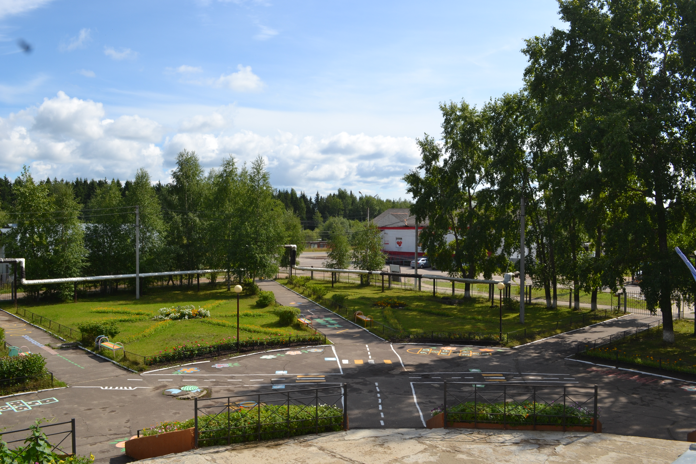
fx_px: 580
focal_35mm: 30
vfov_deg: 43.6
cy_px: 232
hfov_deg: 61.9
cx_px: 348
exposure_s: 1/200
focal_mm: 20
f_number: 8
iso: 100
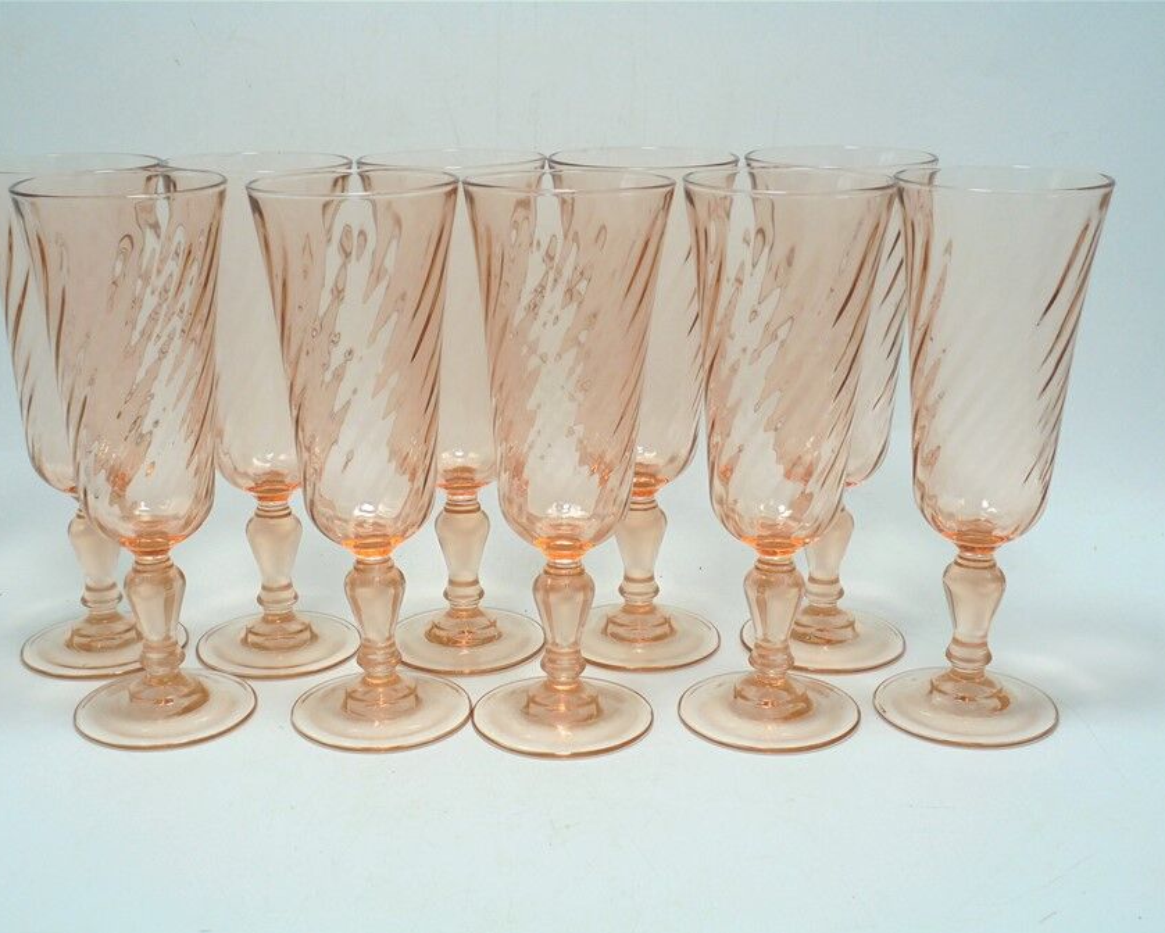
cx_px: 544
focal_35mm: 45
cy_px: 467
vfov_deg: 33.5
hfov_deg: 41.1
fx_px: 1552
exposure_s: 1/80
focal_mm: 7.8
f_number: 4.5
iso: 100
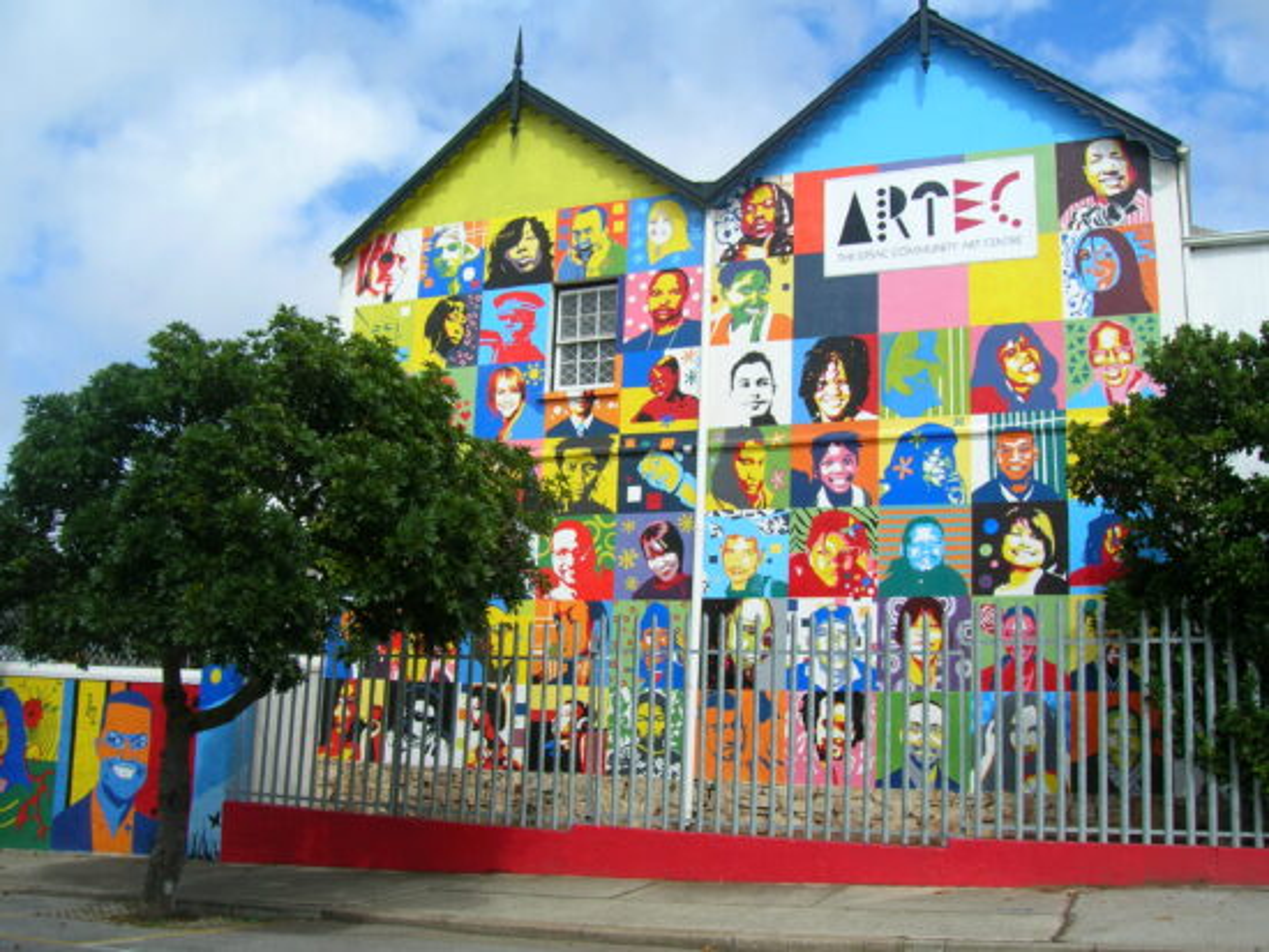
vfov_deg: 41.8
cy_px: 476
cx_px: 634
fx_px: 1247
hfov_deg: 53.9
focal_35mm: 34
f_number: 4.9
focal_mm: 5.7
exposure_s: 1/438
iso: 50
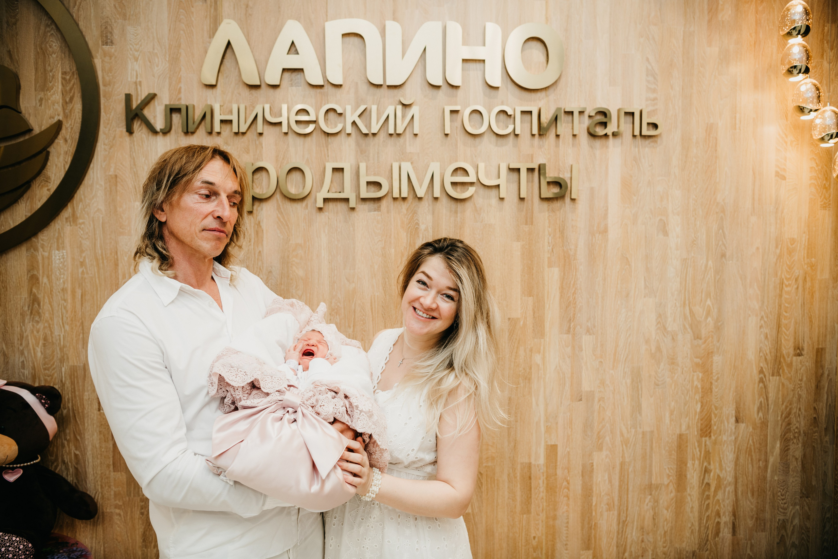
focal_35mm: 30
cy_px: 280
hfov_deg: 61.9
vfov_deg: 43.6
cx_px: 419
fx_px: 698
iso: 160
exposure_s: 1/160
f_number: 3.2
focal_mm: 30
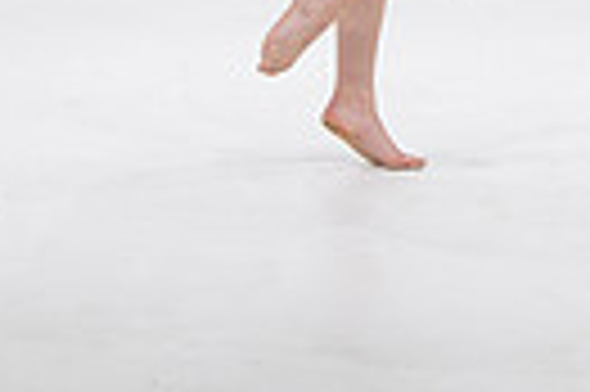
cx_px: 450
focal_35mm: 213
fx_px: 3486
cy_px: -457
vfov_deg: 6.2
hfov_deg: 9.7
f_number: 4
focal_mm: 48
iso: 400
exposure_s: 1/500
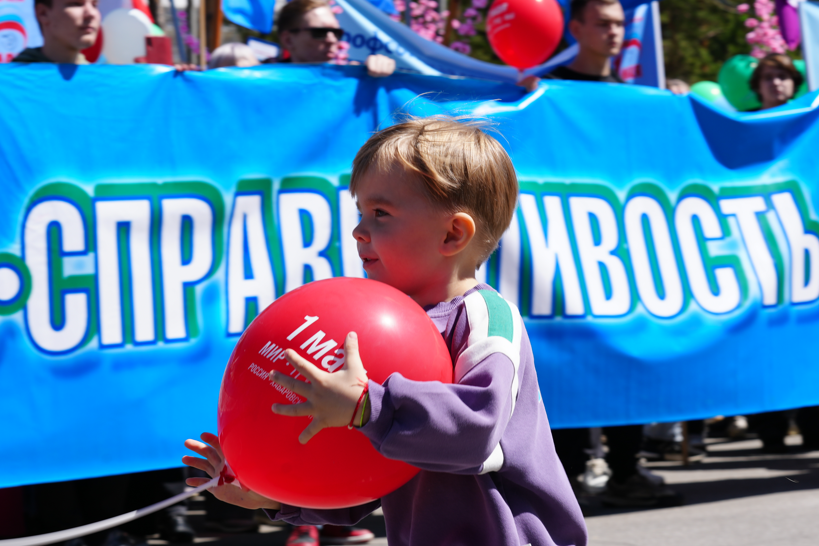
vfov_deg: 13.3
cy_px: 380
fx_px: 2343
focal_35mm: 103
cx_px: 423
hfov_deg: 19.8
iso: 100
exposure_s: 1/160
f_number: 9
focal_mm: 70
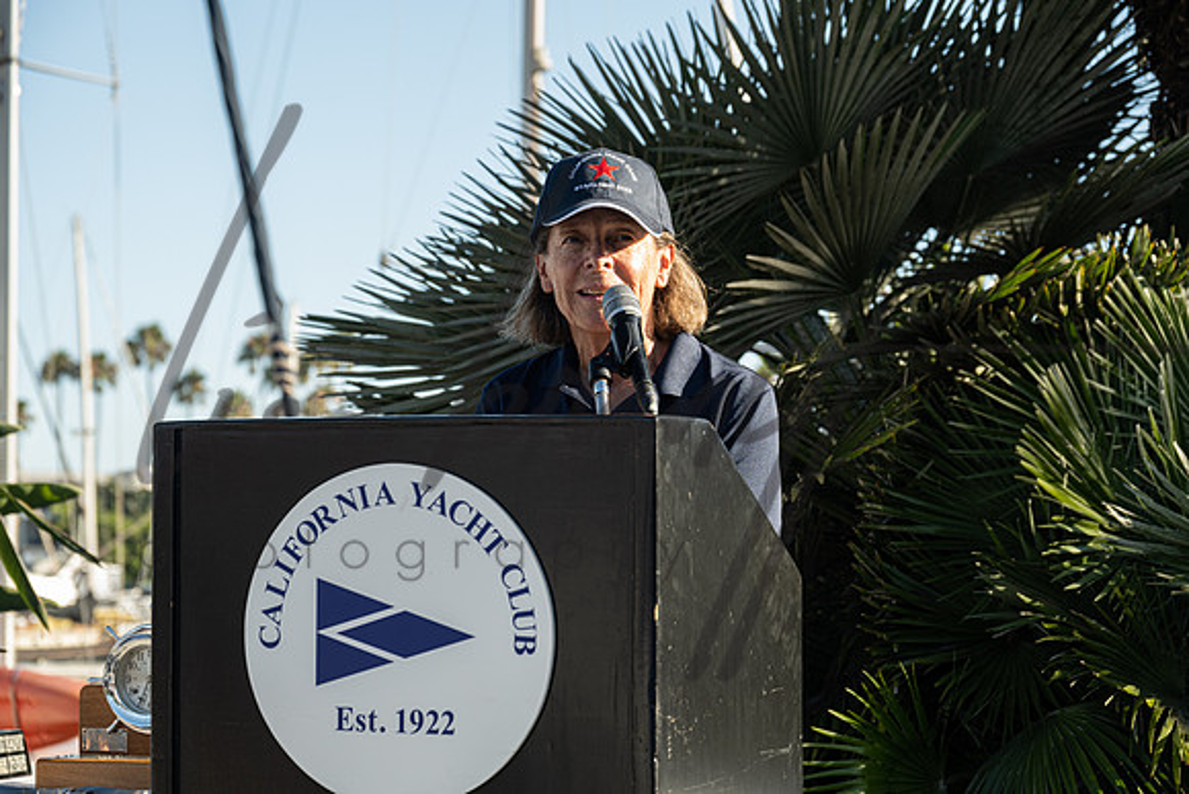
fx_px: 2983
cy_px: 397
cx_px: 594
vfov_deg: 15.2
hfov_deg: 22.5
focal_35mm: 90
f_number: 6.3
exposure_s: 1/160
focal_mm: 88
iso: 250
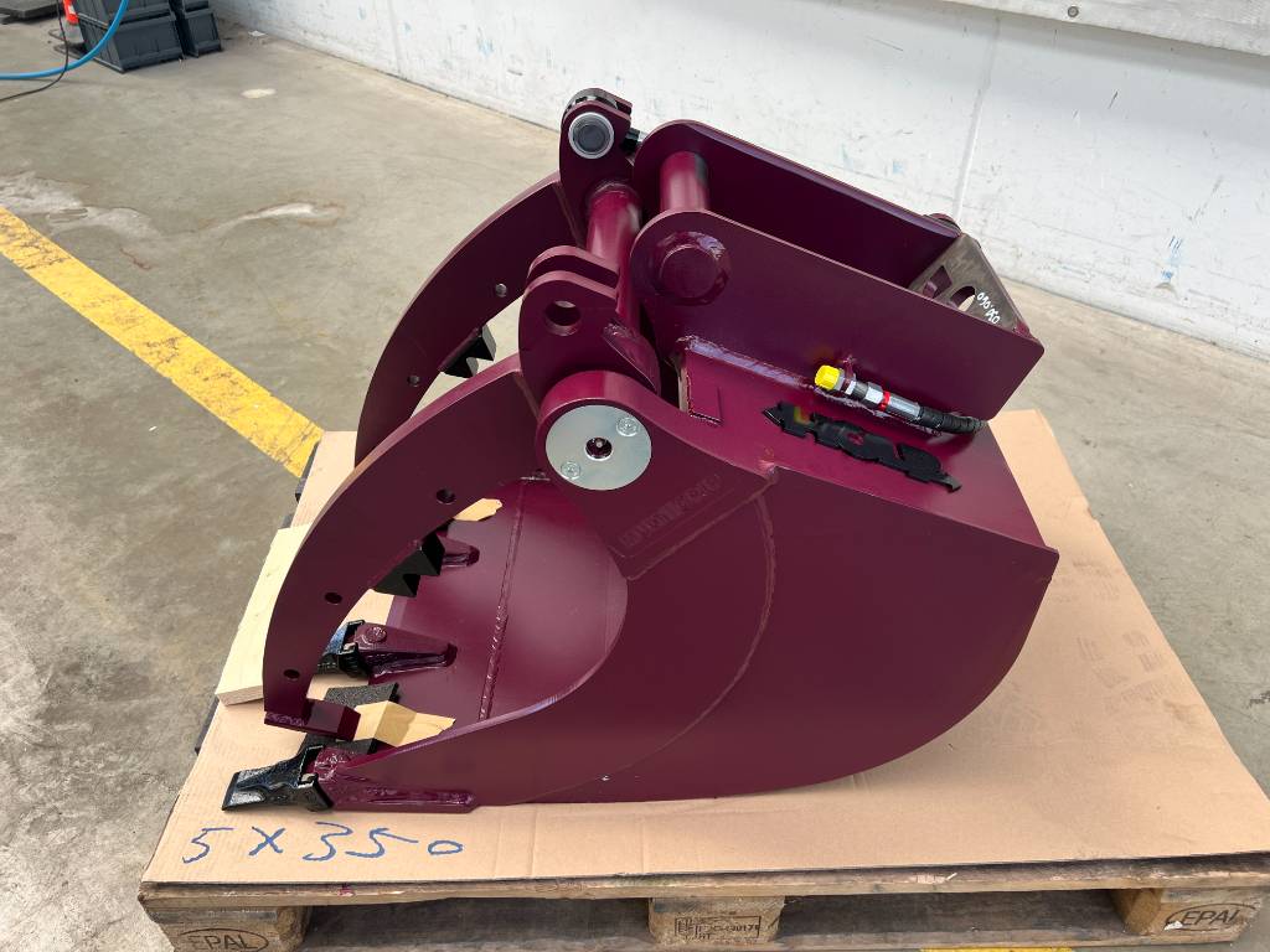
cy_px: 476
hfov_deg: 67.3
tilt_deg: -38.8
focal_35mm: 26
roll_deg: +1.3
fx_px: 954
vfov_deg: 53.1
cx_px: 635
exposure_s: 1/361
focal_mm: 5.7
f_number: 1.5
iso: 50
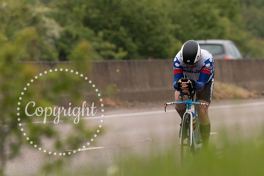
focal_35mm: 582
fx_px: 4266
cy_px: 77
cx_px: 186
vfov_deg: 2.4
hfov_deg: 3.5
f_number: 3.5
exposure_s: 1/1000
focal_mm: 200
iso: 250
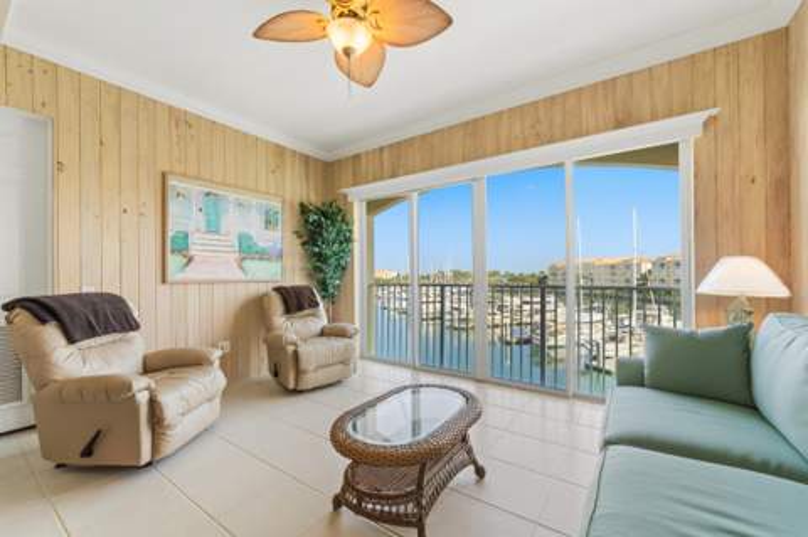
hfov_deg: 104.3
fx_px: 314
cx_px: 404
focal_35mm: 14
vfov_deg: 81.1
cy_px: 268
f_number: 9
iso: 250
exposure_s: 1/10
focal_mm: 14
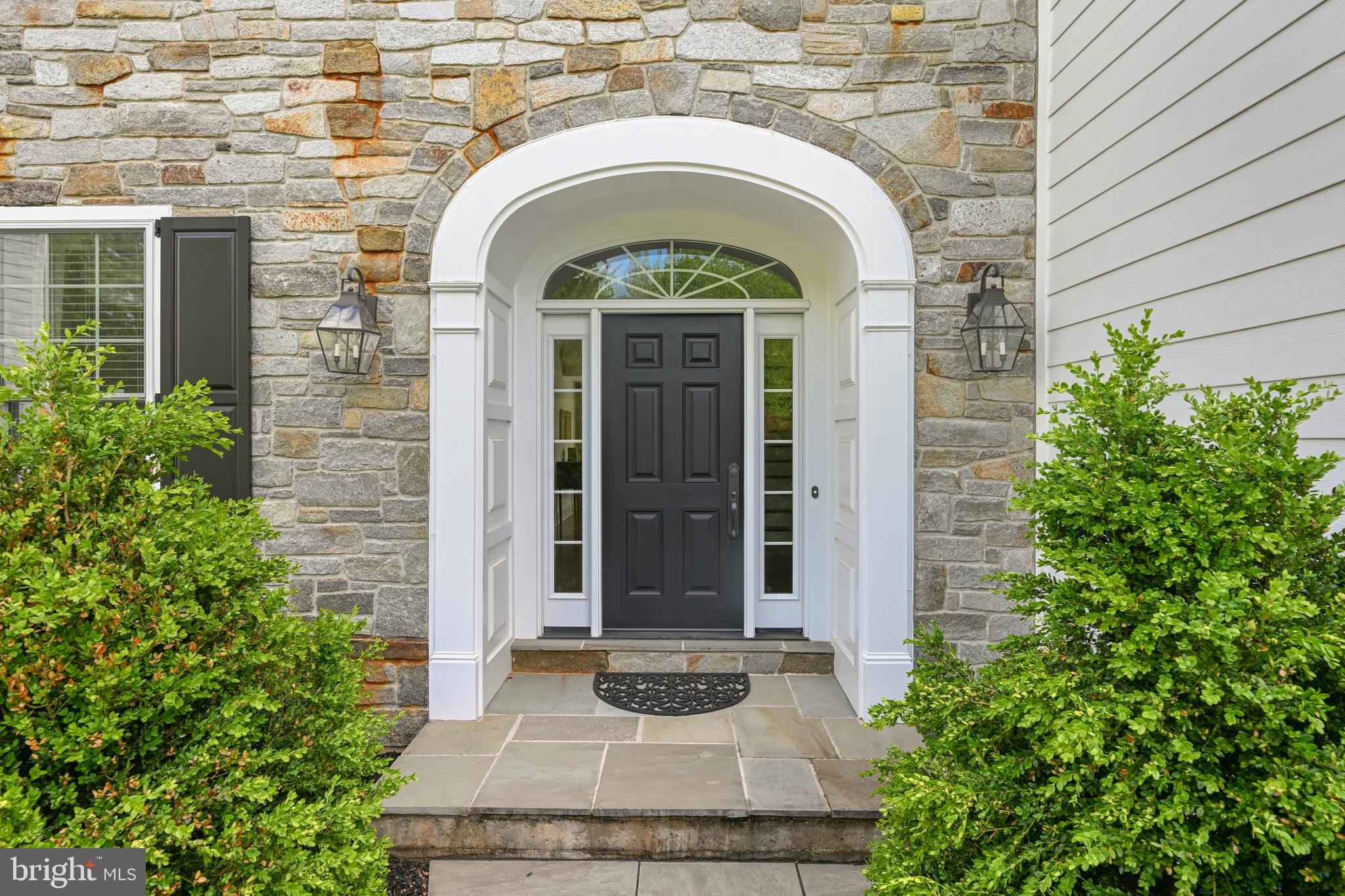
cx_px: 672
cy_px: 448
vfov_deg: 64.5
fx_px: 710
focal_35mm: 19
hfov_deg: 86.9
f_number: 8
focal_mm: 19
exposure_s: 1/30
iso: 400
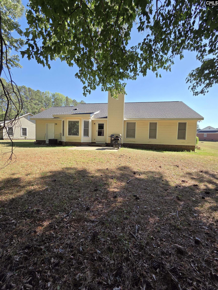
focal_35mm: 13
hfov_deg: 89.9
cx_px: 109
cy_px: 145
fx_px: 109
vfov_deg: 106.2
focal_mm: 2.2
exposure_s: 1/2000
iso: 125
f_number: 2.2
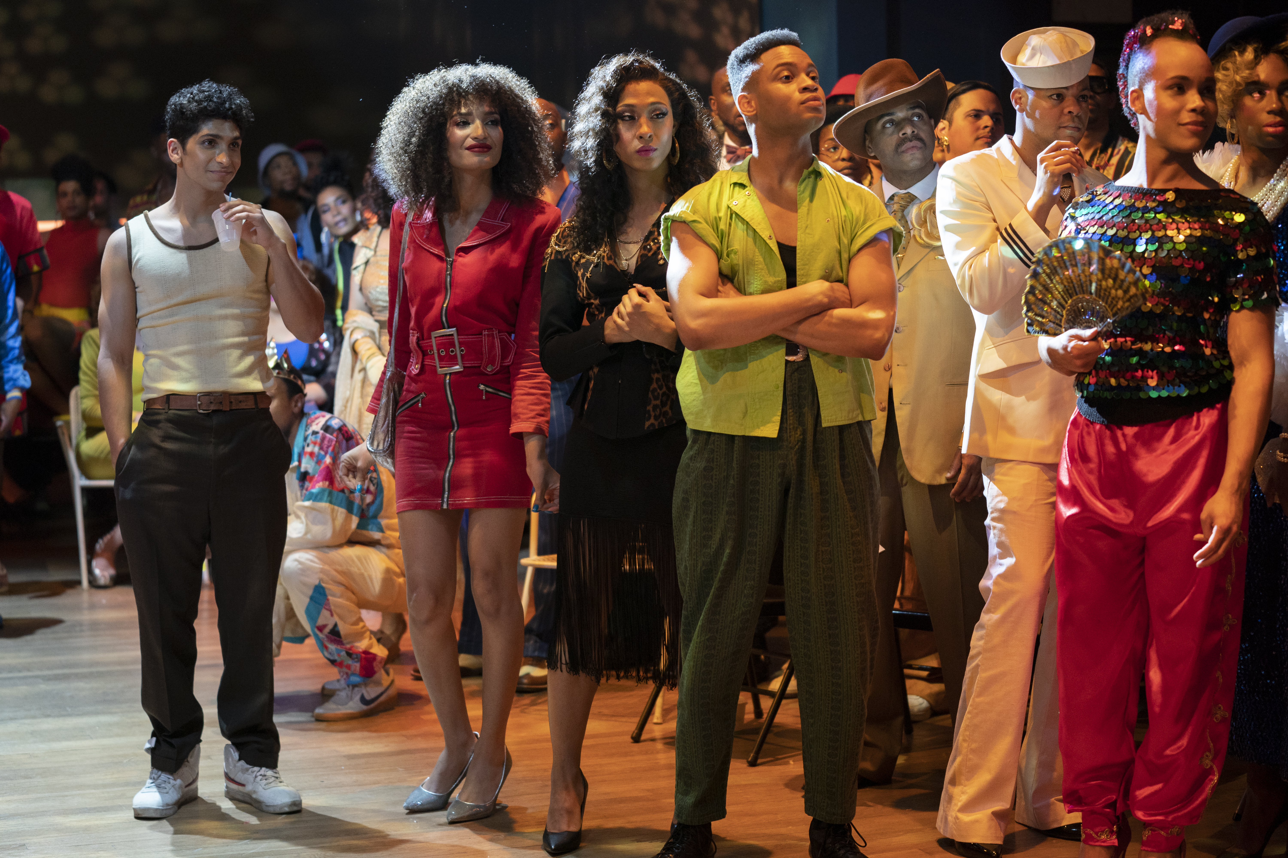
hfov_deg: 28.8
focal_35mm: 70
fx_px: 2504
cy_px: 429
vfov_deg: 19.5
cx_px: 644
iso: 1600
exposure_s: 1/250
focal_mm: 70
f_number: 2.8
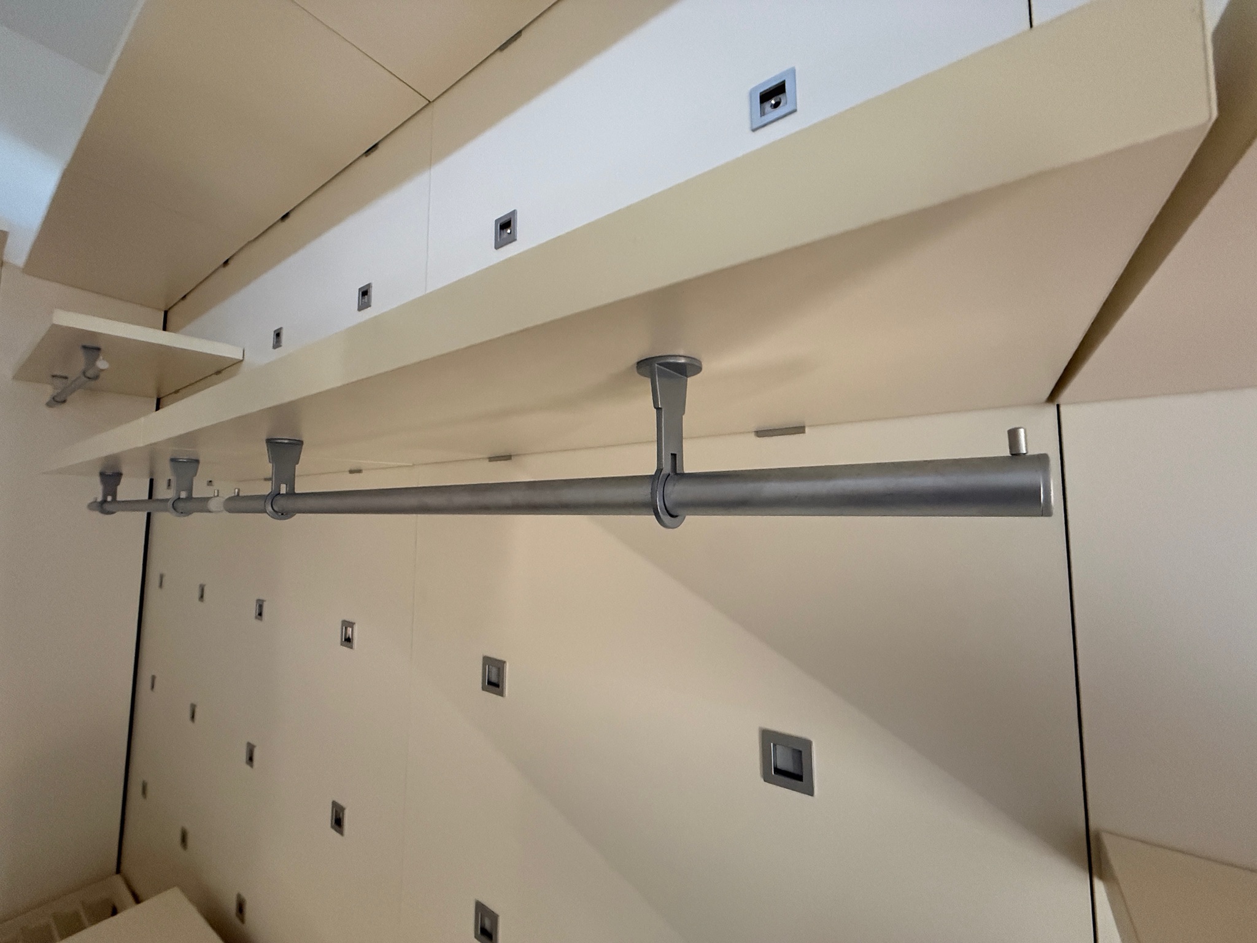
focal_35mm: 14
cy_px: 472
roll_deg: -0.6
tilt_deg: +6.2
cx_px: 628
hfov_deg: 102.1
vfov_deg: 85.7
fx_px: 508
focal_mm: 2.22
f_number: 2.2
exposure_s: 1/50
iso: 800
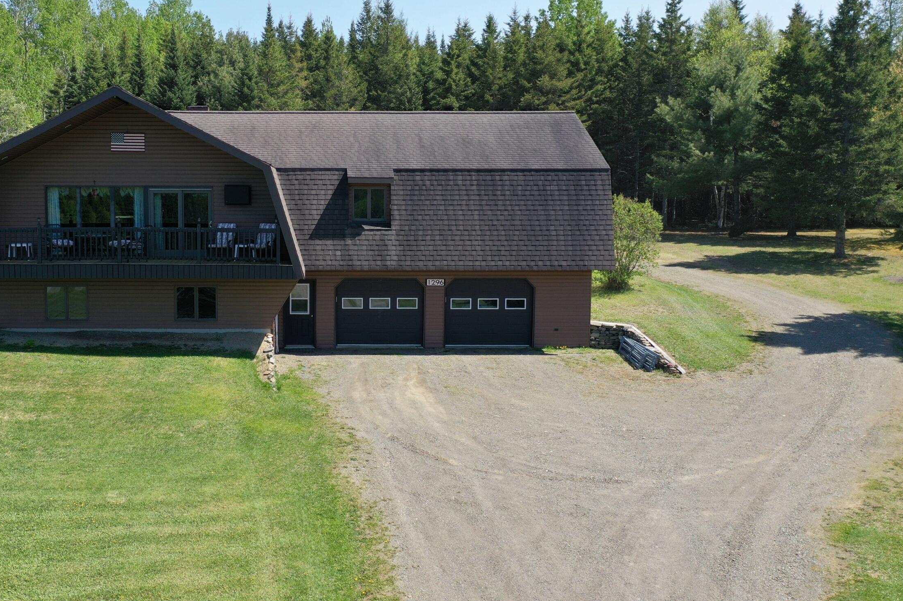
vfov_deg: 35.0
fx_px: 953
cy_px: 296
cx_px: 316
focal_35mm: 38
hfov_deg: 50.0
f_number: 3.2
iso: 100
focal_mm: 10.26
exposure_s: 1/1000
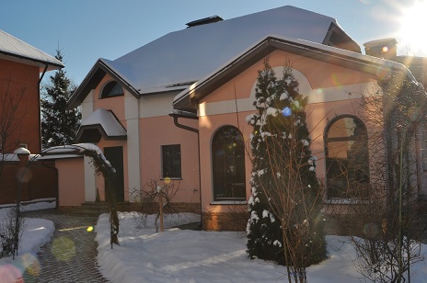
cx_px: 198
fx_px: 474
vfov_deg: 33.3
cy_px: 155
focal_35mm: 40
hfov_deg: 48.5
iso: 200
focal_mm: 24
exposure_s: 1/200
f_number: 18
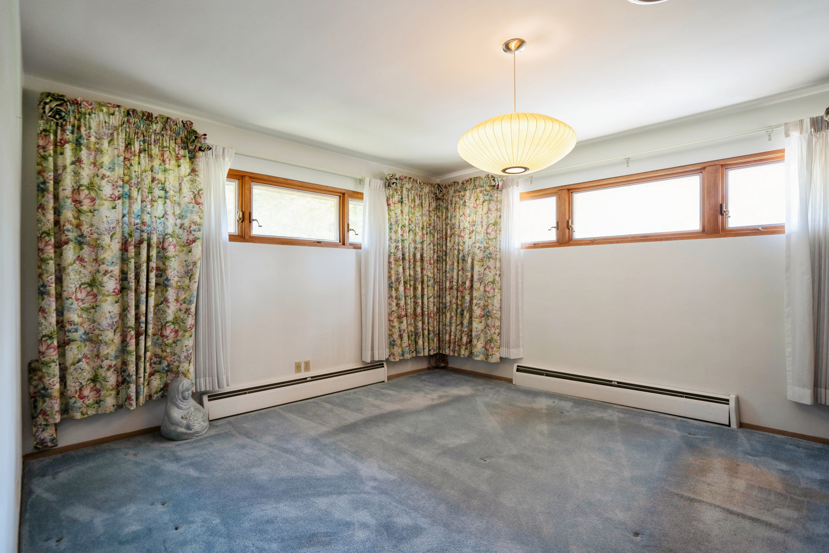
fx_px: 368
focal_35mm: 16
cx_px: 414
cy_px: 276
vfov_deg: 73.7
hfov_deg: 96.7
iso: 200
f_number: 4
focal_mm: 16
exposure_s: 1/10
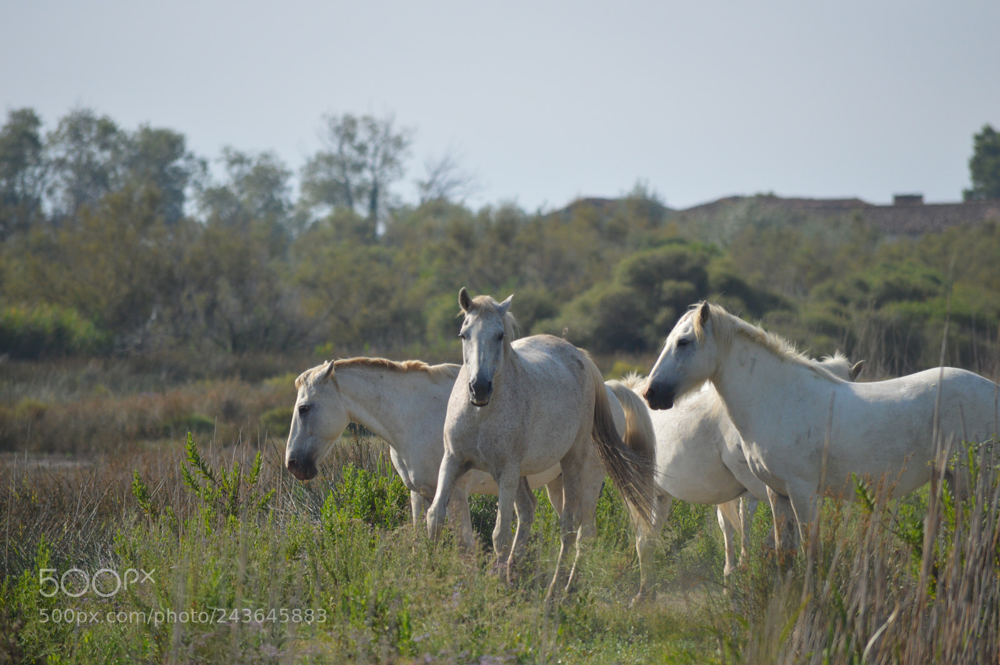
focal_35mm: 405
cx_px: 500
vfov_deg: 3.4
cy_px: 332
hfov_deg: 5.1
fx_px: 11240
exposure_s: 1/2000
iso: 400
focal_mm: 270
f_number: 5.6
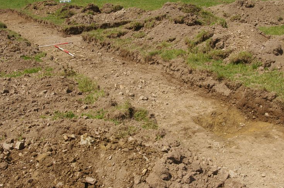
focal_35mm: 43
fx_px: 339
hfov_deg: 45.5
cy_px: 92
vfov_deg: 31.1
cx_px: 145
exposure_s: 1/250
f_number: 11
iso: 200
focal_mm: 28
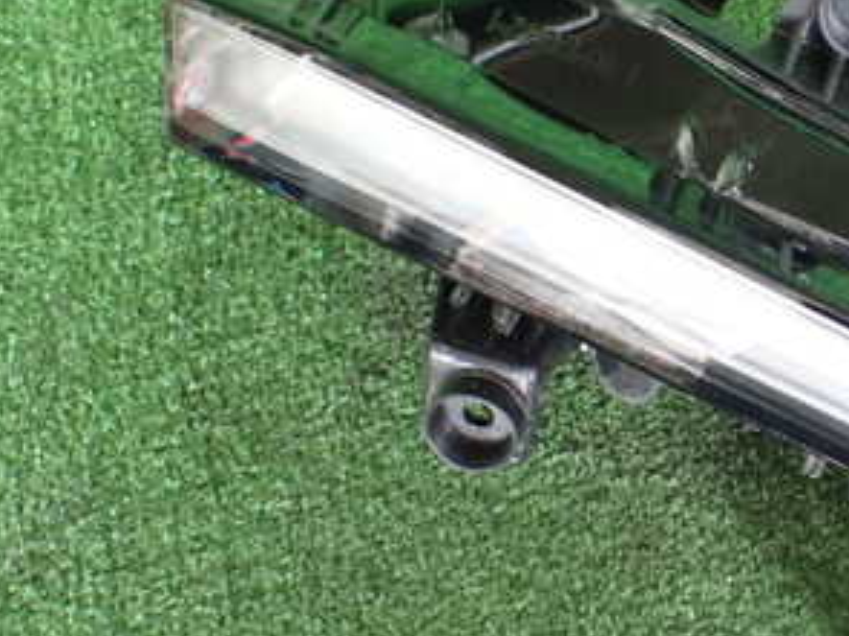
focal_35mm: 61
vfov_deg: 24.0
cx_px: 794
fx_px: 1495
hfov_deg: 30.1
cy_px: 273
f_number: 2.3
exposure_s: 1/60
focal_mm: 5.4
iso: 800
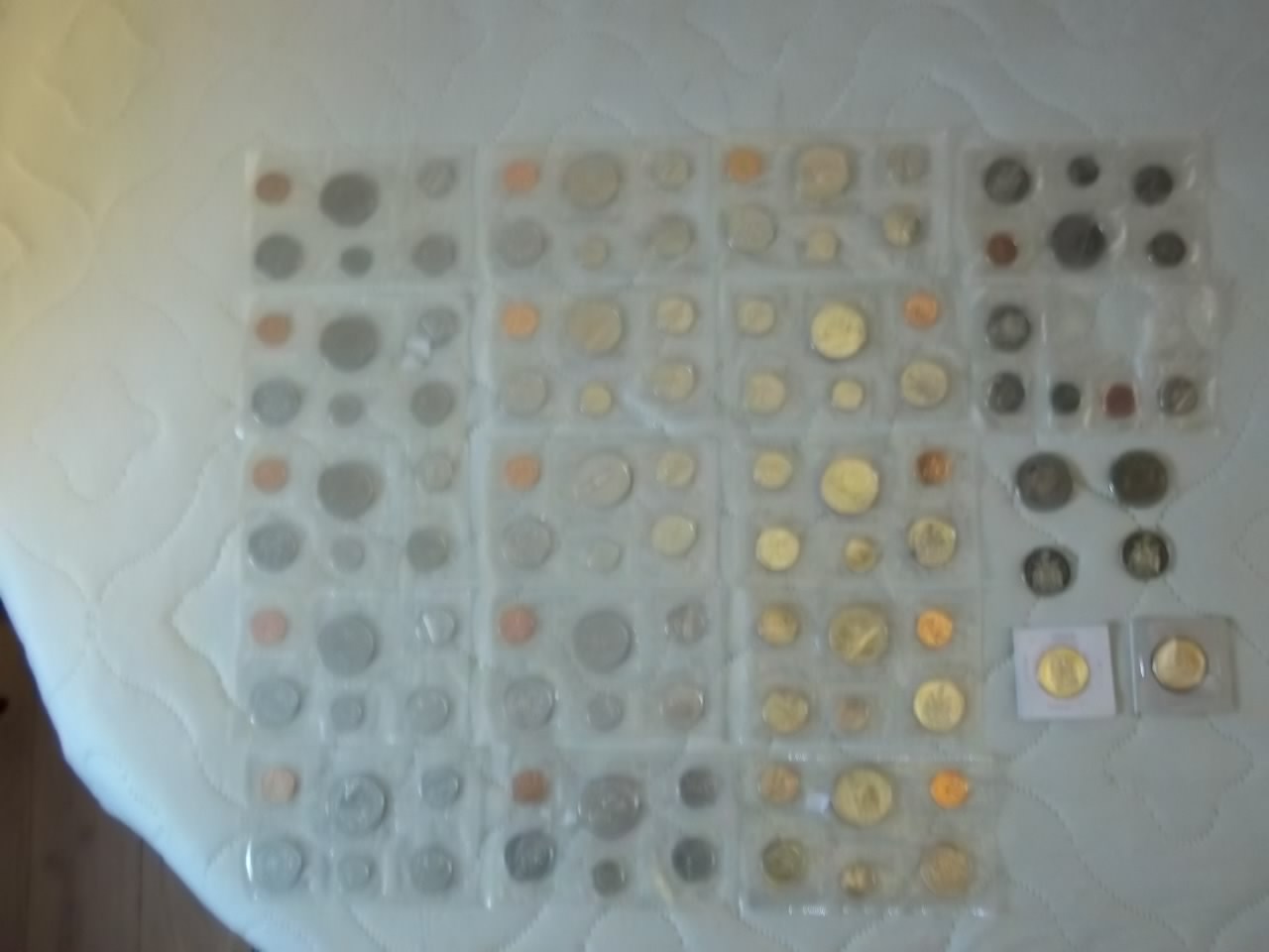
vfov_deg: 39.7
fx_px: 1320
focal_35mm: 36
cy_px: 476
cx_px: 634
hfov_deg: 51.4
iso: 314
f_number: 3.1
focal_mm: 6.5
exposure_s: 1/8
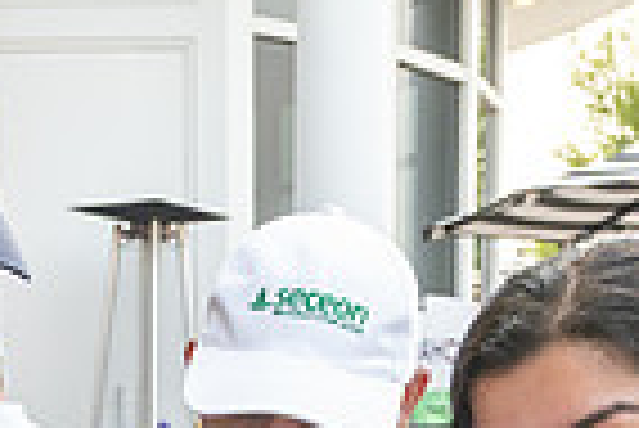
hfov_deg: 20.1
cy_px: 770
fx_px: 1741
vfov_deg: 12.7
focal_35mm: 98
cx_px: -4
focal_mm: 24
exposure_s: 1/80
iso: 250
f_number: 6.3
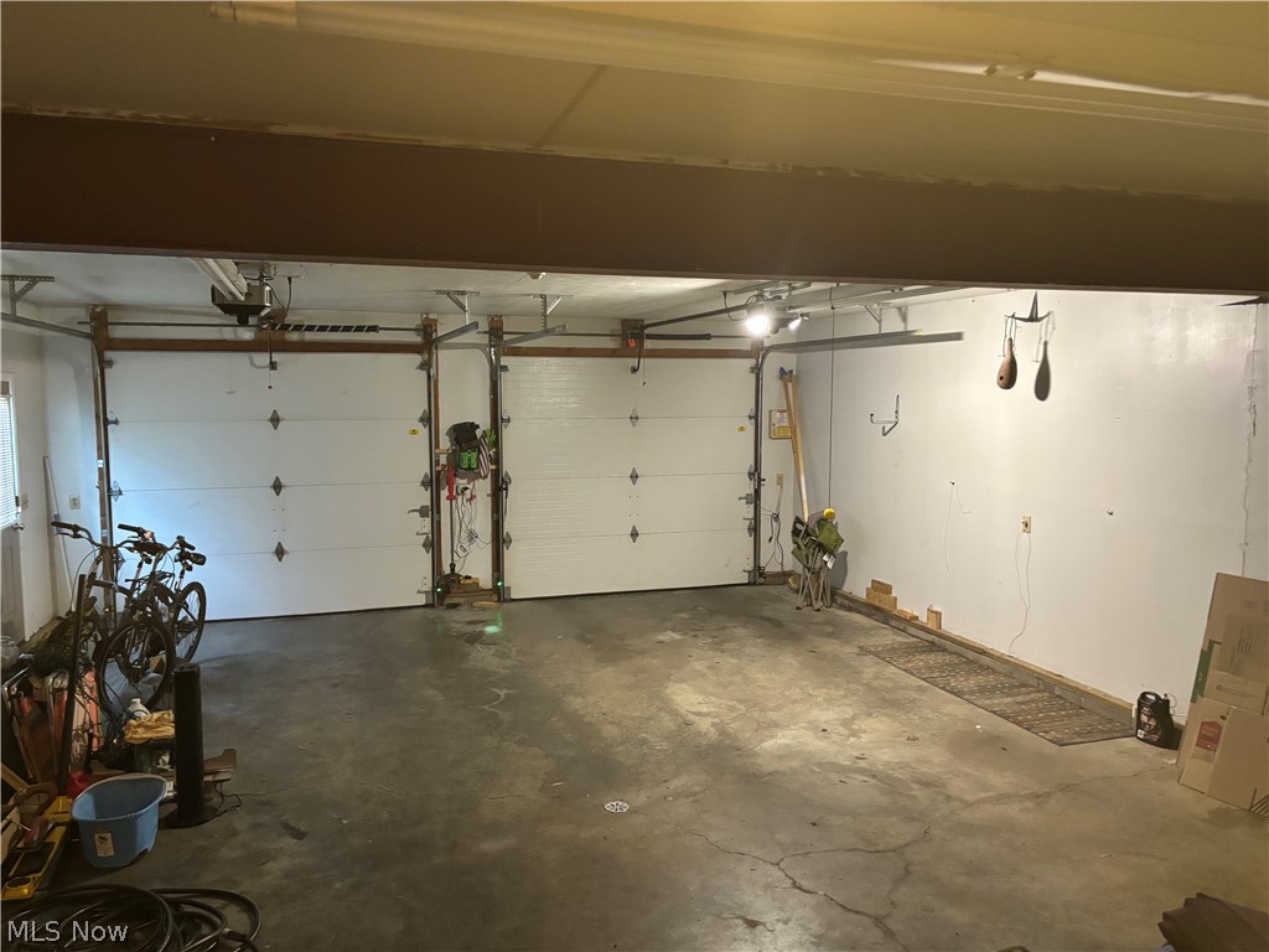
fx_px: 953
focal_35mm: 26
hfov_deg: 67.3
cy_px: 476
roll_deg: -0.2
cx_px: 634
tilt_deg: -5.0
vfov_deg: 53.1
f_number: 1.6
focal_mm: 5.96
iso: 500
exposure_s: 1/40
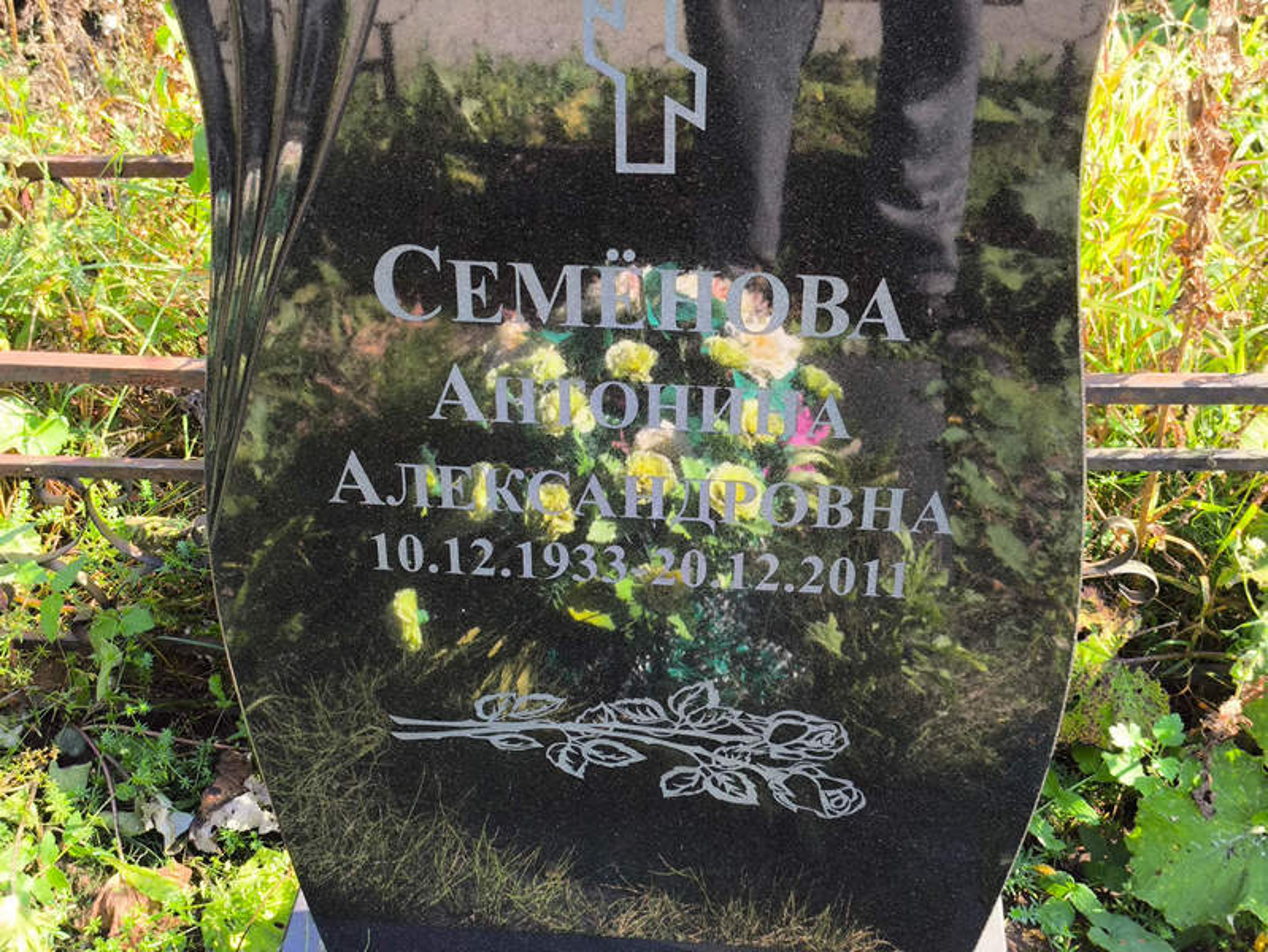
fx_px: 1832
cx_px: 634
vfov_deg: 29.1
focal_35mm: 50
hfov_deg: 38.2
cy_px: 476
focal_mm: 4.71
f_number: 1.7
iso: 50
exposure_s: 1/157
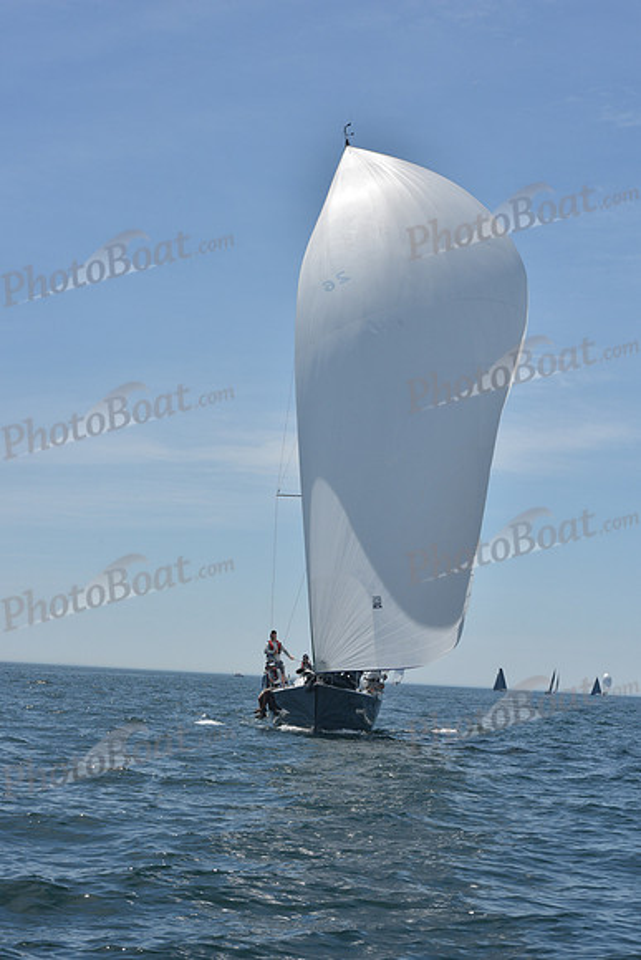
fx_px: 1868
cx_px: 320
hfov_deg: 19.5
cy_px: 480
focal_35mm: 70
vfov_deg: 28.8
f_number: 13
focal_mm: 70
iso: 320
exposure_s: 1/800
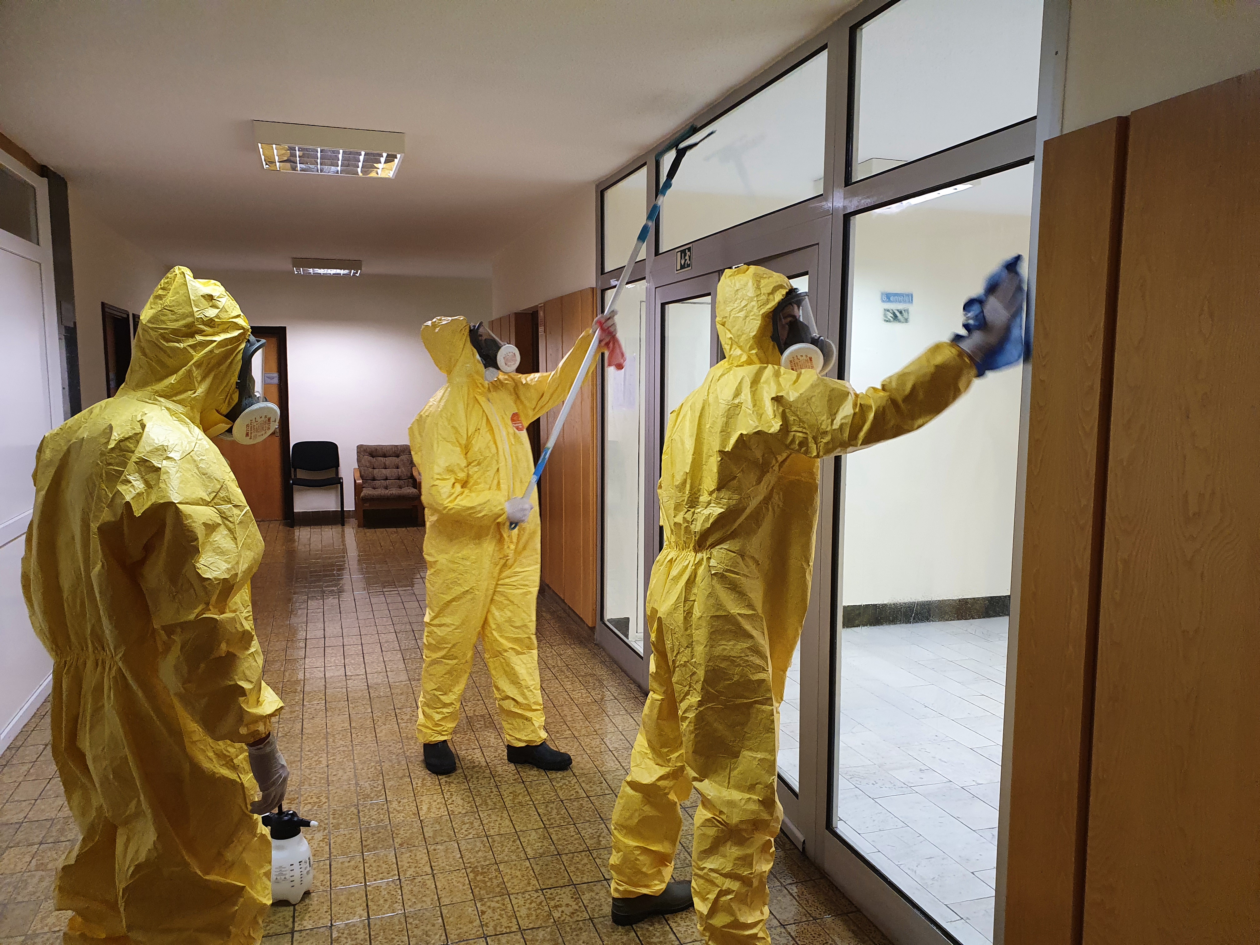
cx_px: 630
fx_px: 946
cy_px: 472
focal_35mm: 26
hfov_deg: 67.3
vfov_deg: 53.1
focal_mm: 4.32
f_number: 2.4
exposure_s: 1/50
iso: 250
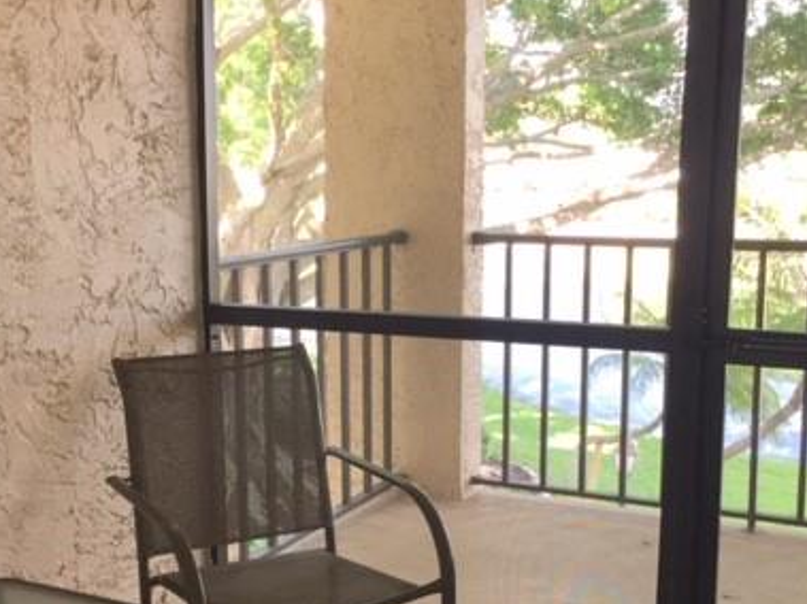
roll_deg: -1.4
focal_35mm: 49
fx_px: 1142
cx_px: 383
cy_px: 357
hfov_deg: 38.9
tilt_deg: -8.1
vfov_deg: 29.6
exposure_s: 1/40
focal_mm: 4.15
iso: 32
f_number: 2.2
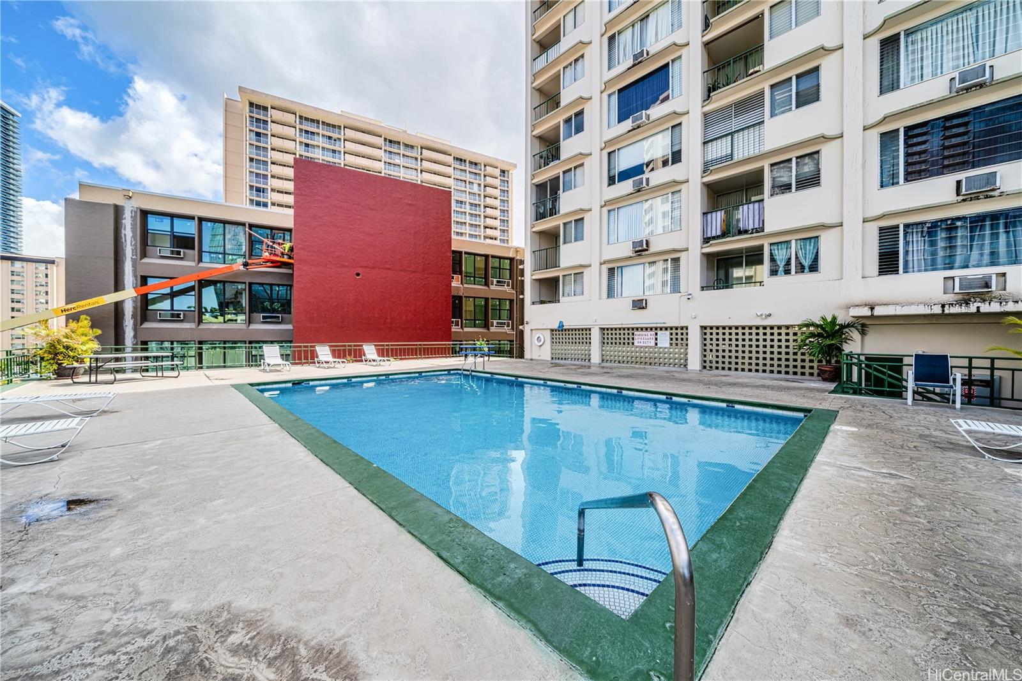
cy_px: 340
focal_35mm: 12
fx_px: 341
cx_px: 511
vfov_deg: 90.0
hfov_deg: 112.6
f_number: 8
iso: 100
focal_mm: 12
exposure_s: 1/1250
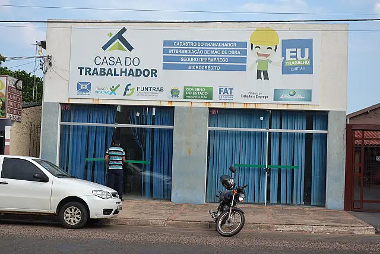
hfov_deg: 38.9
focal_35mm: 51
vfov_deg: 26.5
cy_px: 127
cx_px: 190
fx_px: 538
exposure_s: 1/250
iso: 100
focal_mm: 34
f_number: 8
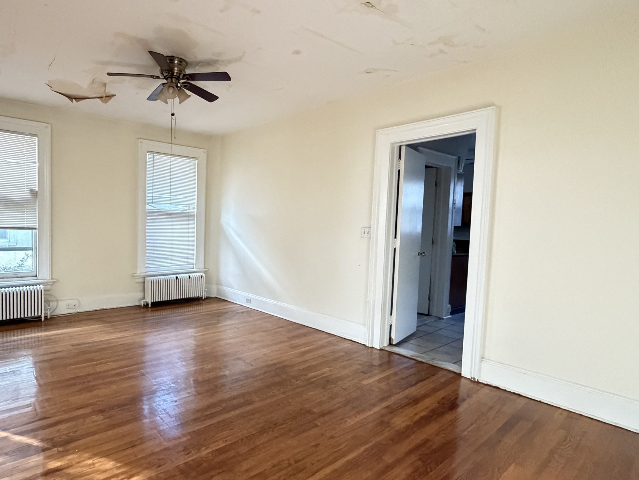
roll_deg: -1.4
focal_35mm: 20
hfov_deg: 79.9
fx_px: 369
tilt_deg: -3.6
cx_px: 231
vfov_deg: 66.0
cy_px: 242
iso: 1000
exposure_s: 1/60
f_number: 2.2
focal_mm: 2.22
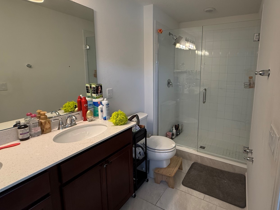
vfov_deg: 71.3
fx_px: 146
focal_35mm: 18
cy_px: 91
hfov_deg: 85.9
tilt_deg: -8.5
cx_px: 177
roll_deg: -1.3
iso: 200
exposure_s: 1/120
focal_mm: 2.22
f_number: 2.2
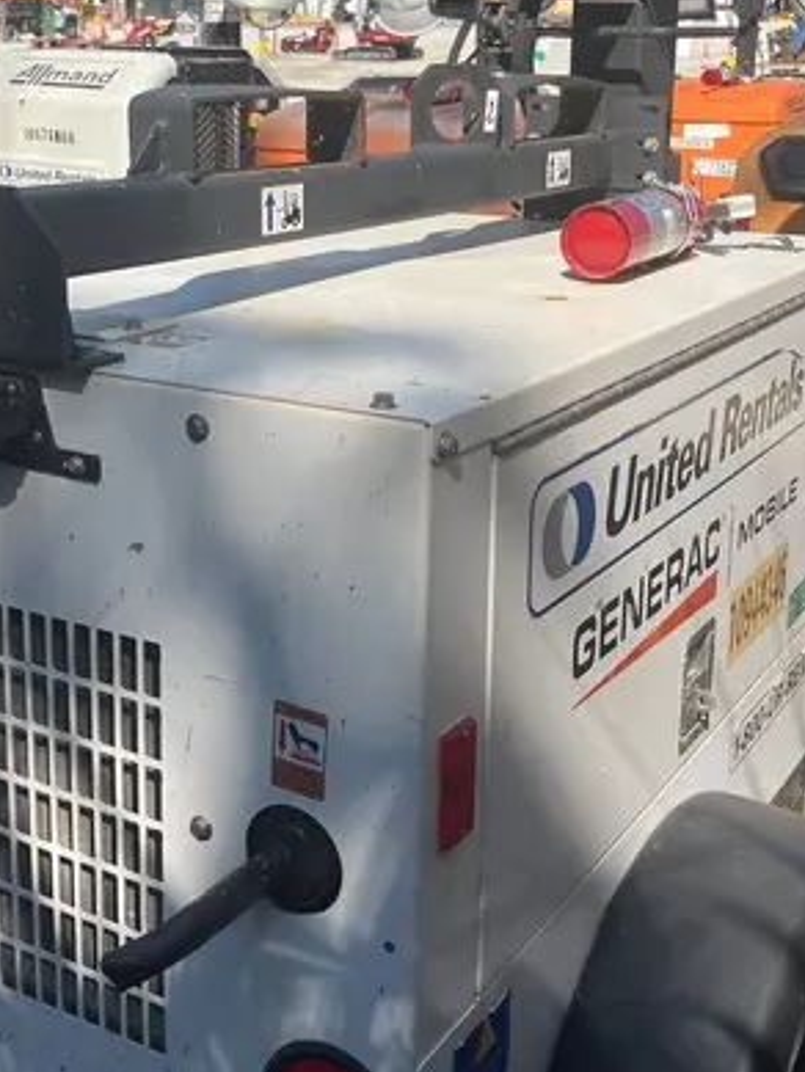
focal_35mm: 49
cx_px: 334
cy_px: 406
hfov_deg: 29.6
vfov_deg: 38.7
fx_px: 1519
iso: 50
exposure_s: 1/3623
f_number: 1.6
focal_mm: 5.1
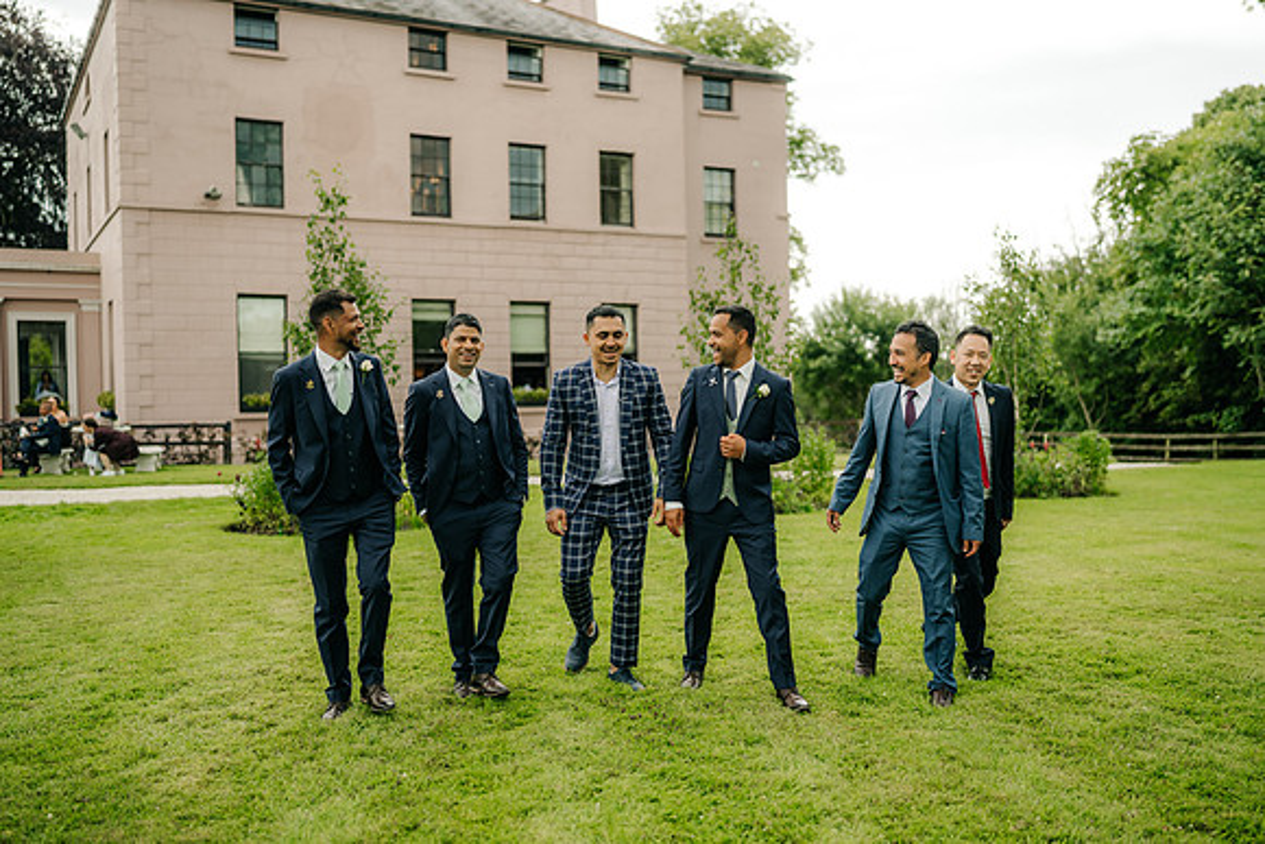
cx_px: 632
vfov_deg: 36.9
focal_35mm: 36
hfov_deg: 53.2
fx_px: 1264
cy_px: 422
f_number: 1.6
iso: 100
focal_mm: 35
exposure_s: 1/640
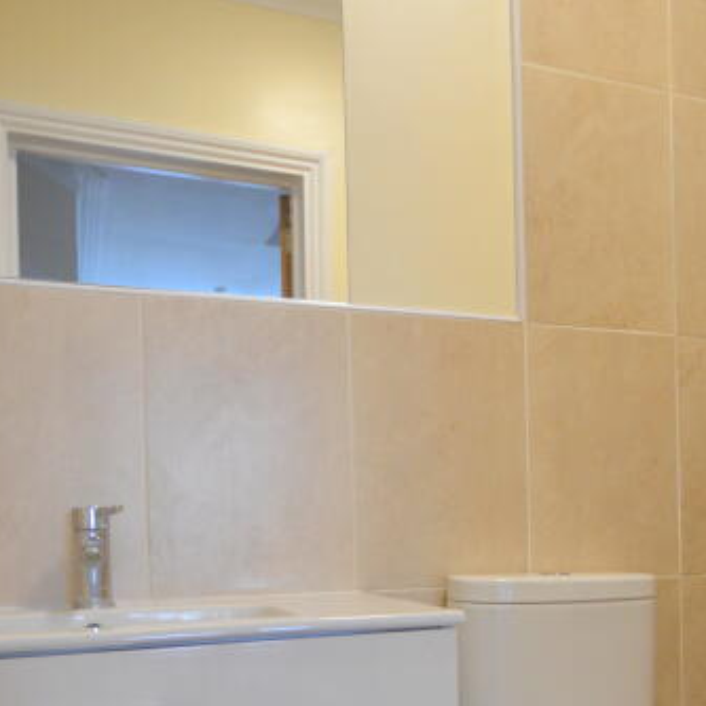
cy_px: 528
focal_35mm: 39
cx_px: 488
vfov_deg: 41.6
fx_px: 900
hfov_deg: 42.1
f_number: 4
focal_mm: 10
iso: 800
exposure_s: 1/60
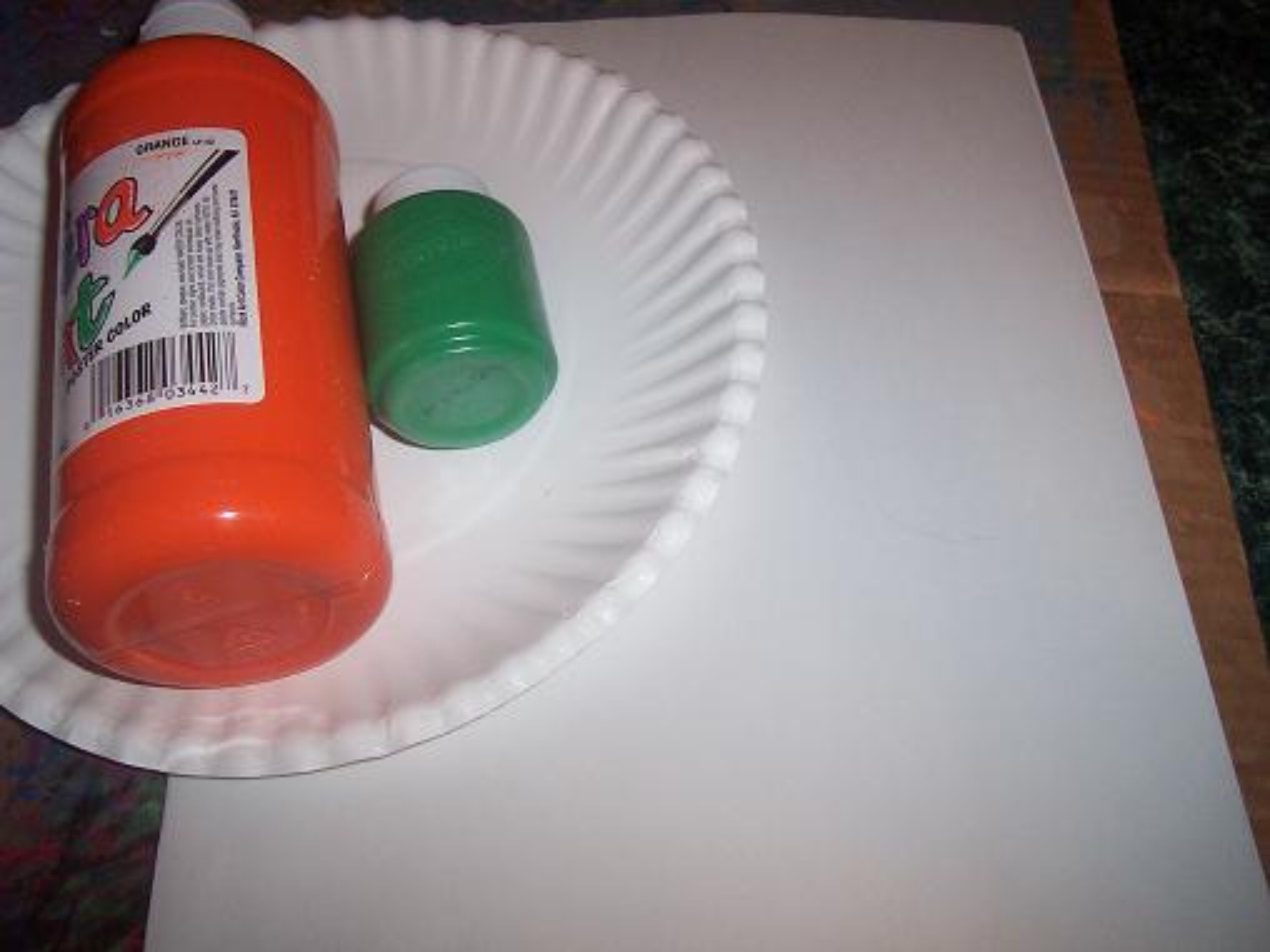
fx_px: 1357
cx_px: 635
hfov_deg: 50.1
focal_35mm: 37
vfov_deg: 38.7
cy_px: 476
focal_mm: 5.6
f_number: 2.8
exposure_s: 1/60
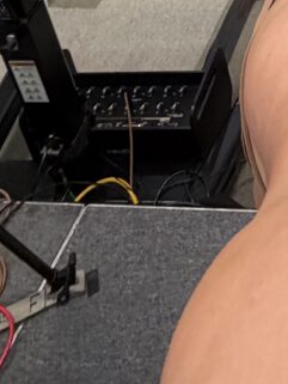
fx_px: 754
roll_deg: +2.0
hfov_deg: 17.9
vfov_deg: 20.8
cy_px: -289
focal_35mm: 68
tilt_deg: -24.7
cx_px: 498
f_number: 2.2
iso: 320
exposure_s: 1/60
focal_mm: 2.22
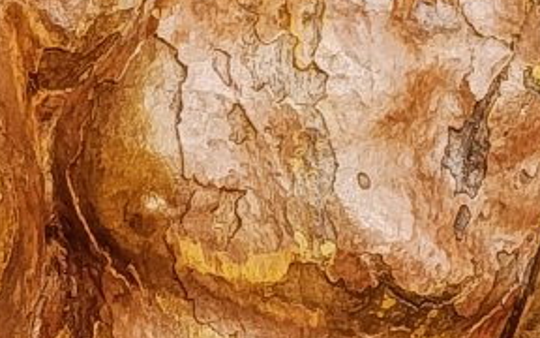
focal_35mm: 212
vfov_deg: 6.2
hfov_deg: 9.9
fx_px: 3120
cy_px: 2
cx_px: 324
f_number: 1.7
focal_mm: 5.24
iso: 974
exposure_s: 1/50
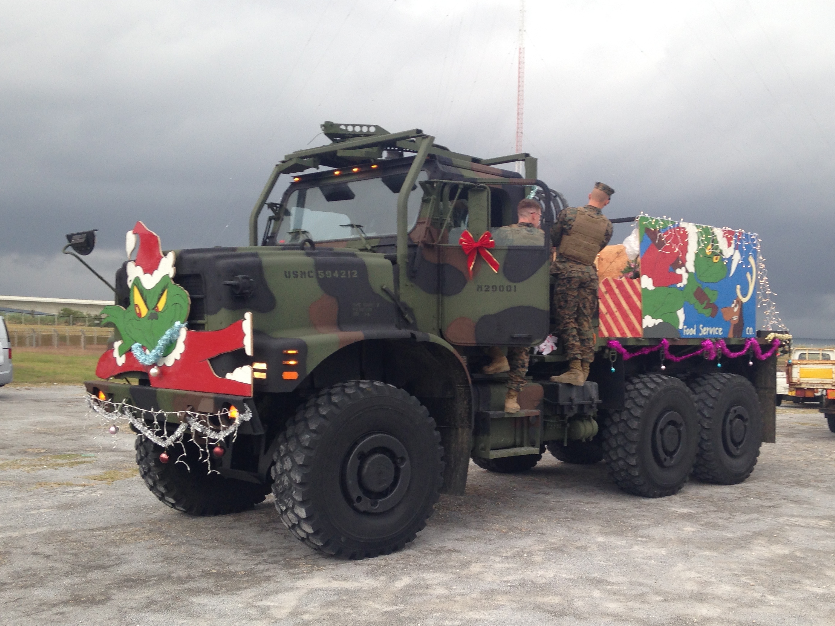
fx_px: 941
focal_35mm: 39
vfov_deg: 36.7
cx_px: 468
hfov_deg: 47.8
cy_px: 358
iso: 50
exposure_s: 1/120
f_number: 2.4
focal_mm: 4.12
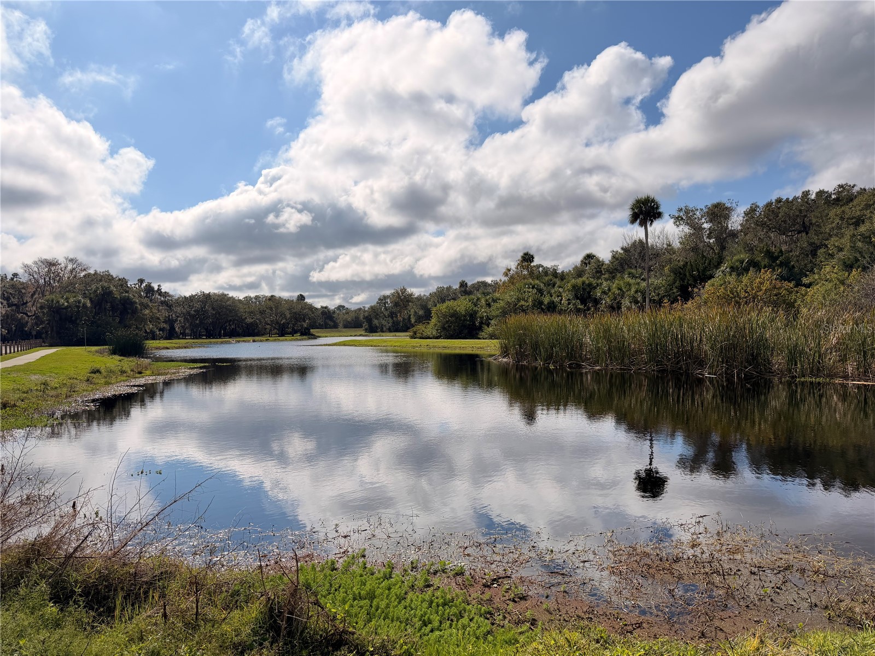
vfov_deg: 56.8
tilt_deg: -0.1
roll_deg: +1.1
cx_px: 438
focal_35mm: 24
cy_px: 328
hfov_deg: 71.6
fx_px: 607
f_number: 1.78
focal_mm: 6.76
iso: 100
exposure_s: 1/6711
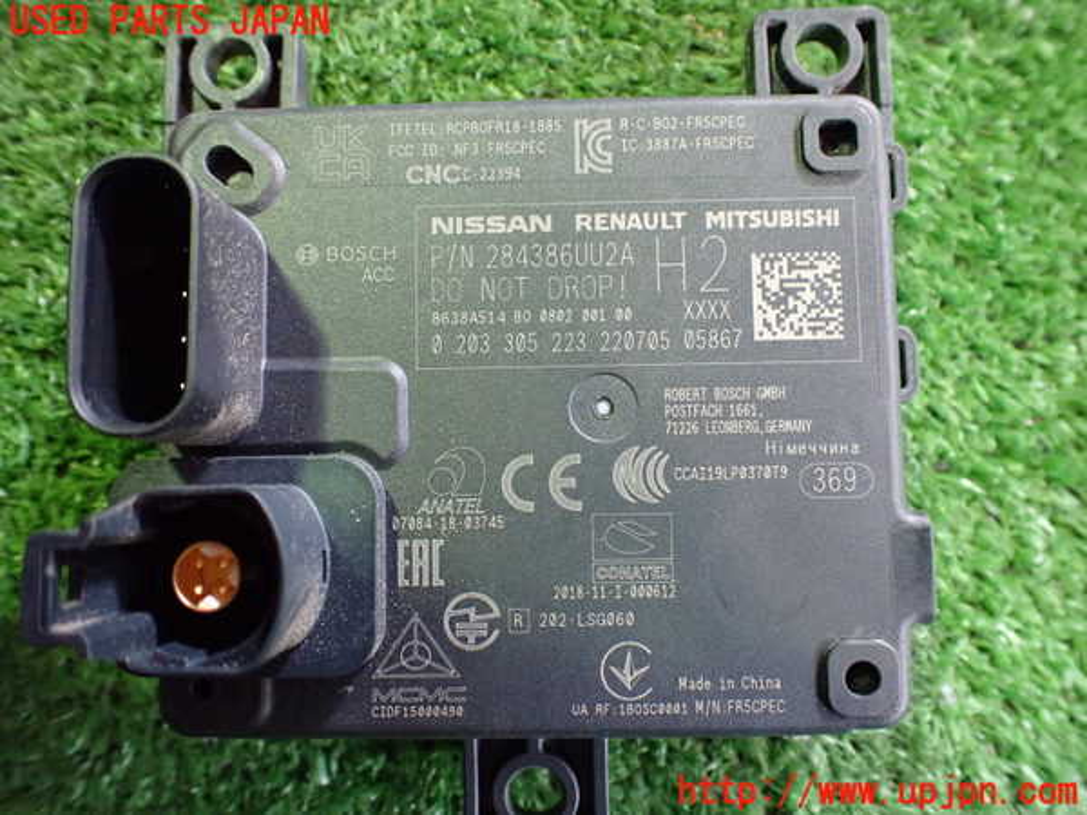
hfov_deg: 60.0
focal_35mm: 30
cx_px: 544
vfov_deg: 46.8
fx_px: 942
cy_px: 408
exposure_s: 1/50
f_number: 2.3
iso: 800
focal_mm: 5.4
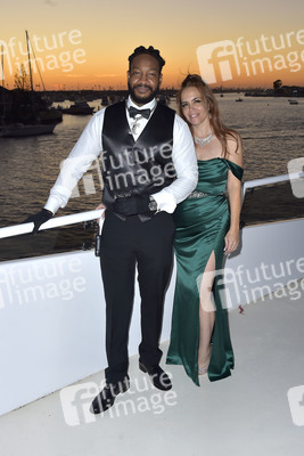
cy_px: 228
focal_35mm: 34
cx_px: 152
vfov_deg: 55.8
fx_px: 430
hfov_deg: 38.9
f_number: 6.3
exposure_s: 1/250
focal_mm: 34
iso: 400
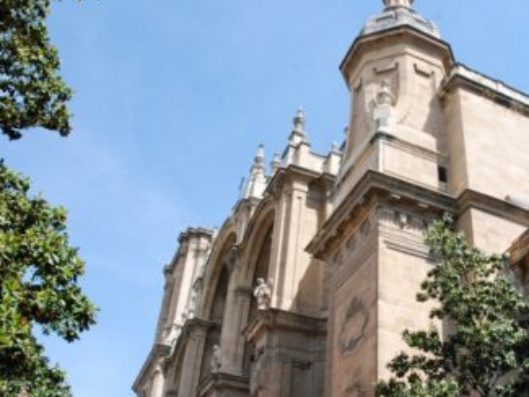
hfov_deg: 45.3
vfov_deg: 36.0
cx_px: 391
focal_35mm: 40
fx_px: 612
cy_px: 214
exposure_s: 1/640
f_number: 13
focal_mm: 18
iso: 1600
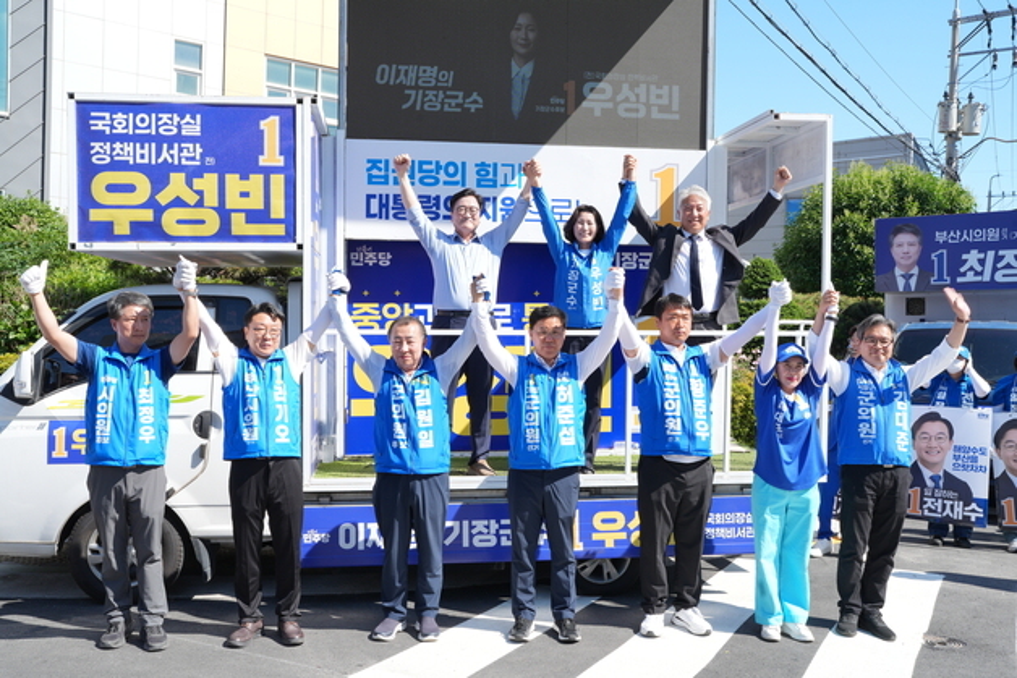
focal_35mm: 35
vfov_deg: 37.9
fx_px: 989
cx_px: 508
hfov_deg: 54.4
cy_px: 339
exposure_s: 1/50
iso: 100
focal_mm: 35
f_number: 11
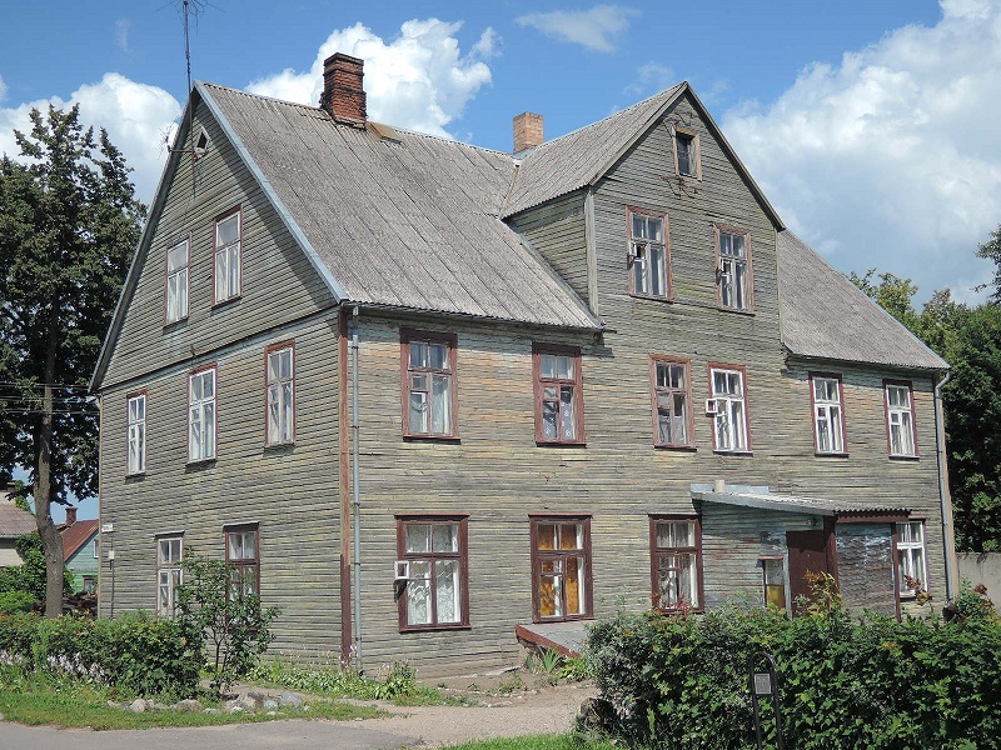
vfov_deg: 32.2
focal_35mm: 45
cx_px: 500
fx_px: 1301
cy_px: 375
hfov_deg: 42.1
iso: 80
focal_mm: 9.6
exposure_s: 1/1250
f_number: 3
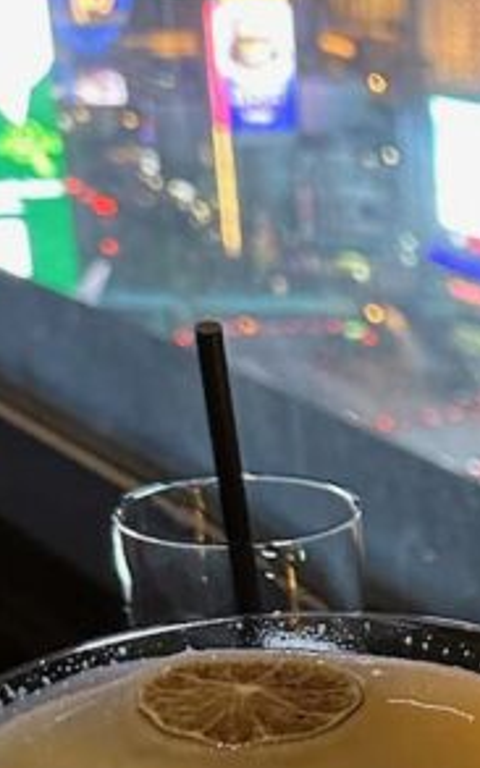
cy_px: 849
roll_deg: -1.9
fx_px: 1864
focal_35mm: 89
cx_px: 873
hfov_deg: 13.2
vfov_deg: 22.0
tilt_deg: -26.4
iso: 800
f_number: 1.78
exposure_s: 1/33
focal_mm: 6.86
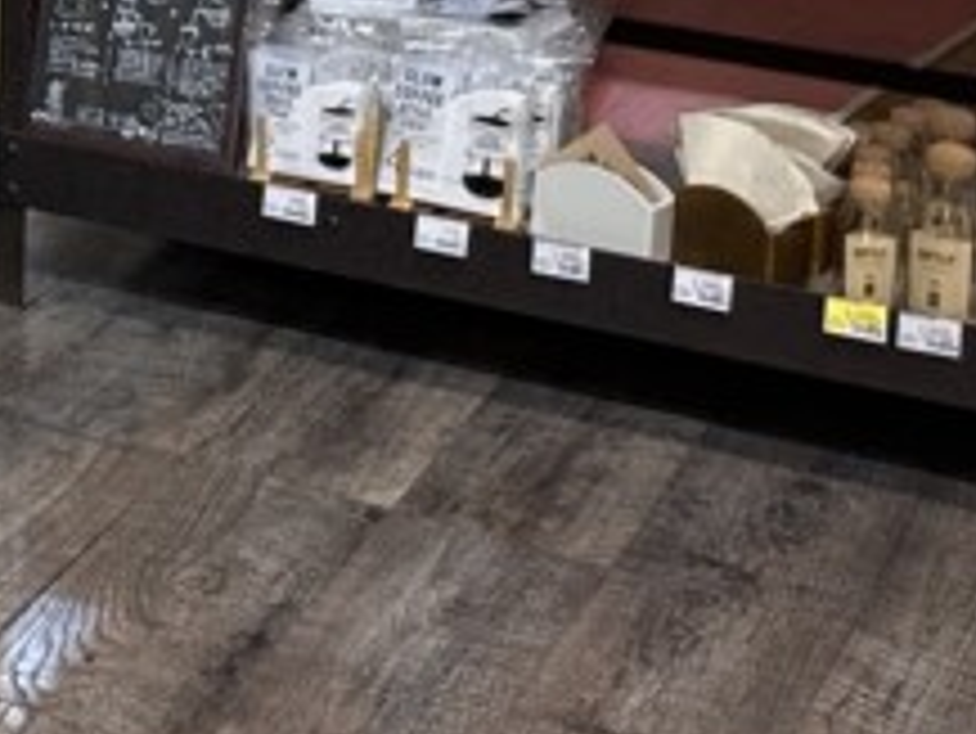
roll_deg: -0.2
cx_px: -805
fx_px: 3188
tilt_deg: -7.6
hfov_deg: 15.0
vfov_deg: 12.2
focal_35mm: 113
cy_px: -509
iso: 160
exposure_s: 1/120
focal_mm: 6.86
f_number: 1.78
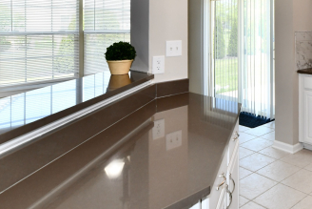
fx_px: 277
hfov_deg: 47.5
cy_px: 33
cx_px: 320
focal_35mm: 32
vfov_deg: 39.1
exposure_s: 1/125
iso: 640
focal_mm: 14
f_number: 6.3
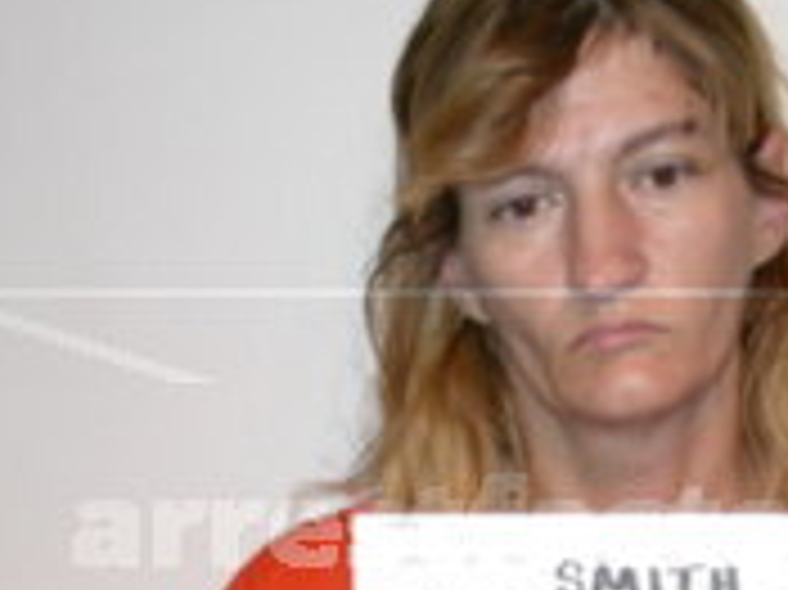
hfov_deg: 14.9
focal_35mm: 132
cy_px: 516
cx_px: 583
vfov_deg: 11.2
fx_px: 3003
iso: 100
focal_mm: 14
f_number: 3.2
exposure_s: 1/60.3
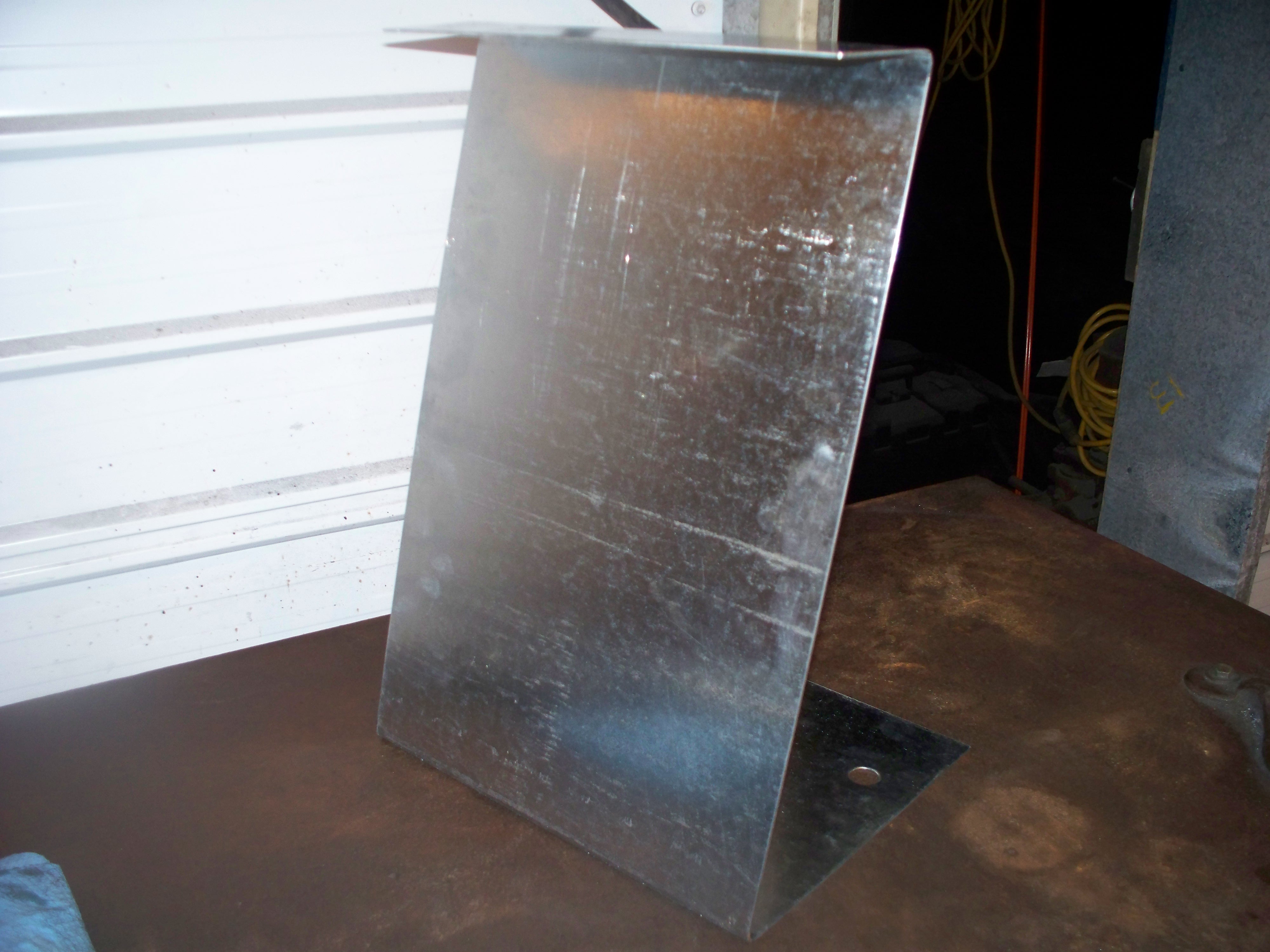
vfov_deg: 39.7
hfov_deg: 51.4
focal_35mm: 36
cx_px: 635
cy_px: 476
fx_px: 1321
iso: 200
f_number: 2.8
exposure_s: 1/30
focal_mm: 7.54
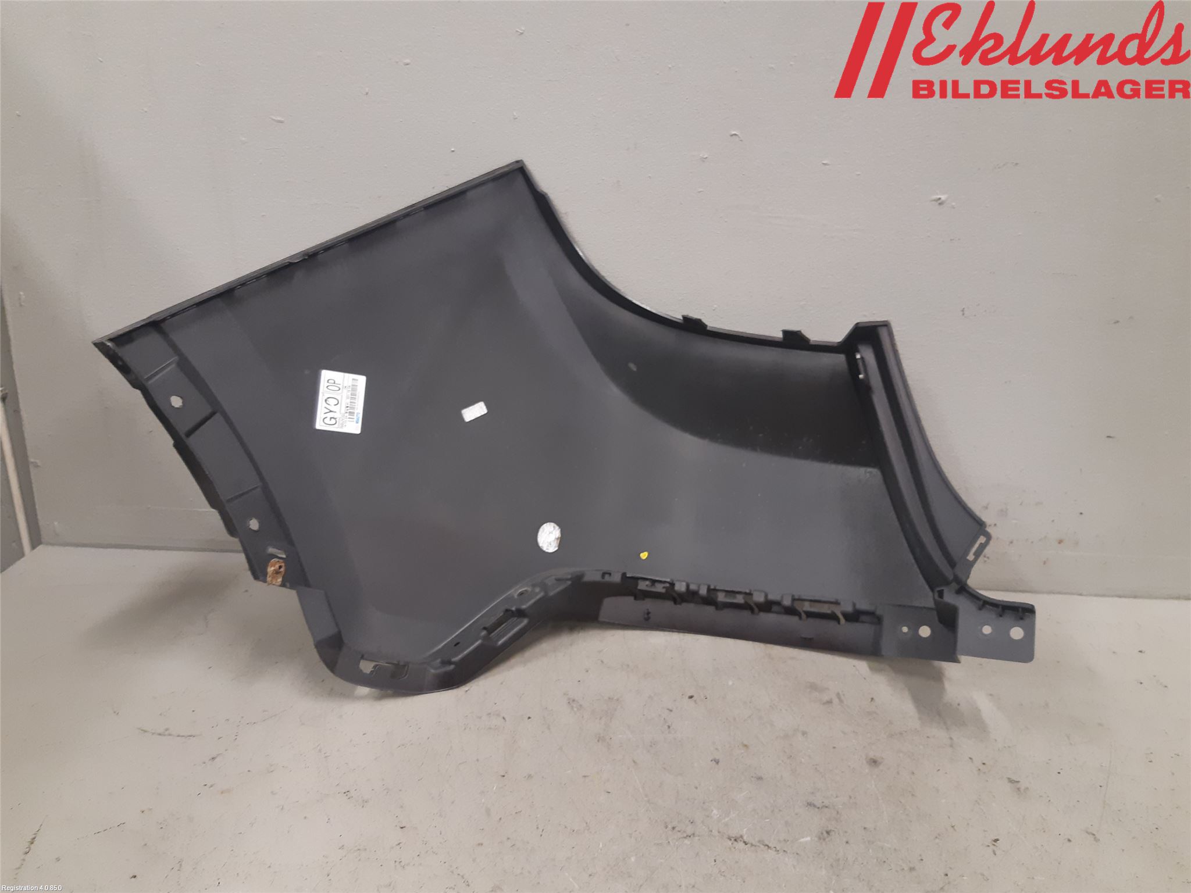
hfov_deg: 67.3
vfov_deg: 53.1
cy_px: 446
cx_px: 596
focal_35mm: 26
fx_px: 895
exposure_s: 1/50
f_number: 1.7
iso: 200
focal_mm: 3.93
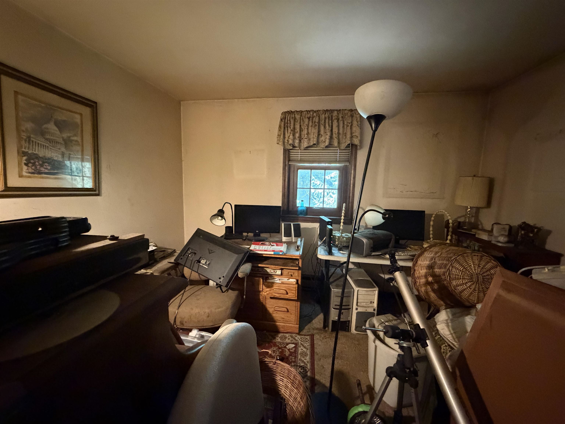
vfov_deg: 85.7
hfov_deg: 102.1
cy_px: 212
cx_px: 282
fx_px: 229
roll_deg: -1.5
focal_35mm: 14
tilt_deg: -7.0
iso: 1250
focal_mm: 2.22
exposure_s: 1/30
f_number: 2.2
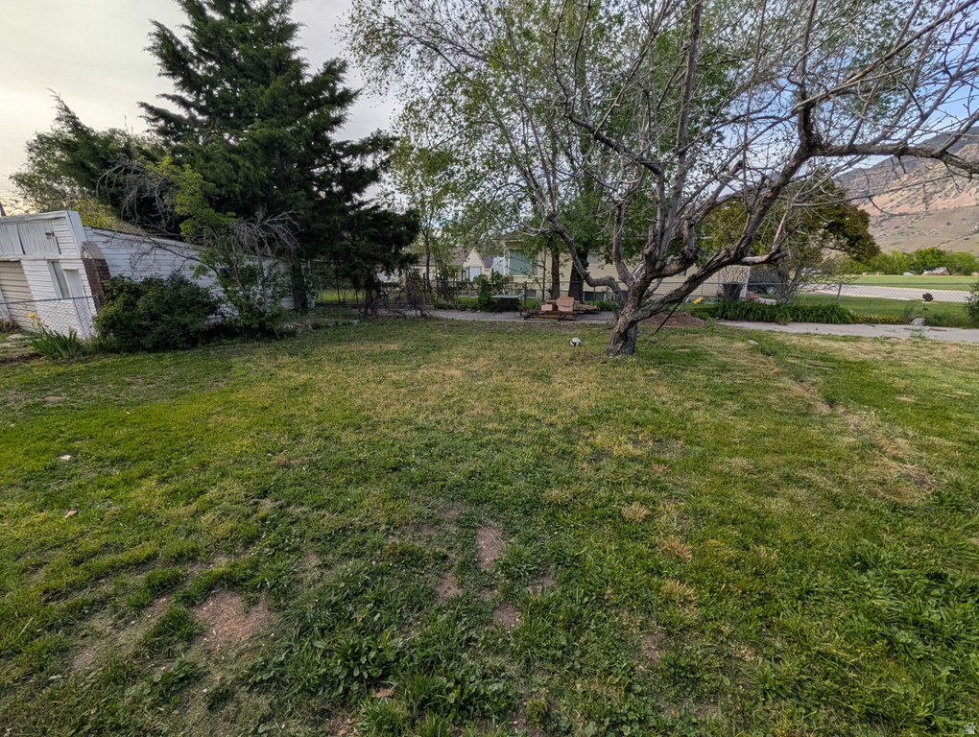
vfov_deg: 94.6
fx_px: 340
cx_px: 490
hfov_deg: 110.5
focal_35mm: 12
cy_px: 368
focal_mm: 2.02
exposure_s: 1/3077
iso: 50
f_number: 1.7
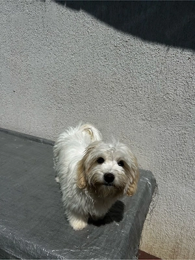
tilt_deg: -17.6
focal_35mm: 26
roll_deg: -2.9
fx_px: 195
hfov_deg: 53.1
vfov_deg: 67.3
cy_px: 130
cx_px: 98
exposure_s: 1/14286
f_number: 1.5
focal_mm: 5.7
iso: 50
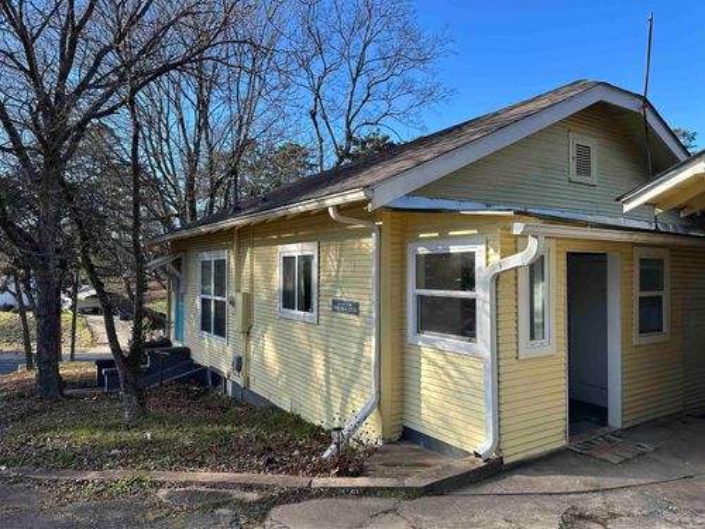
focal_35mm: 24
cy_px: 264
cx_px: 352
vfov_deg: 56.8
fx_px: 489
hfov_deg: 71.6
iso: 80
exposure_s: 1/1212
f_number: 1.78
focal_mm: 6.86
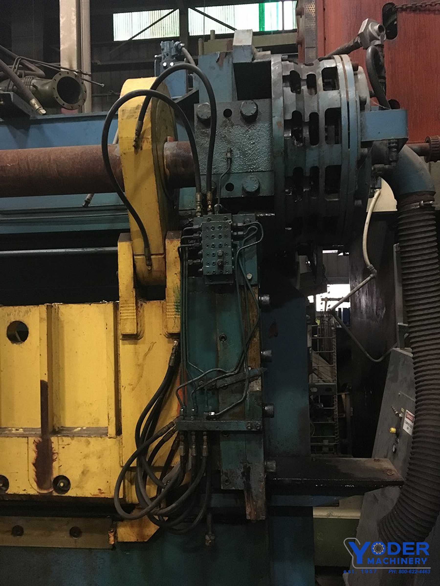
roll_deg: +1.7
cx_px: 220
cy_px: 293
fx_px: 491
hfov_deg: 48.2
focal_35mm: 29
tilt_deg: -0.1
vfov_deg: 61.7
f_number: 2.2
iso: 320
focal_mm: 4.15
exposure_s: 1/15
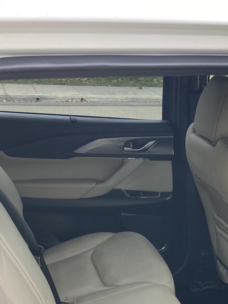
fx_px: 474
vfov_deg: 33.3
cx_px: 190
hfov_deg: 26.4
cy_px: 285
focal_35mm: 54
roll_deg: -4.2
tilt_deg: -26.1
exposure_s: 1/121
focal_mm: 3.99
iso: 64
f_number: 1.8
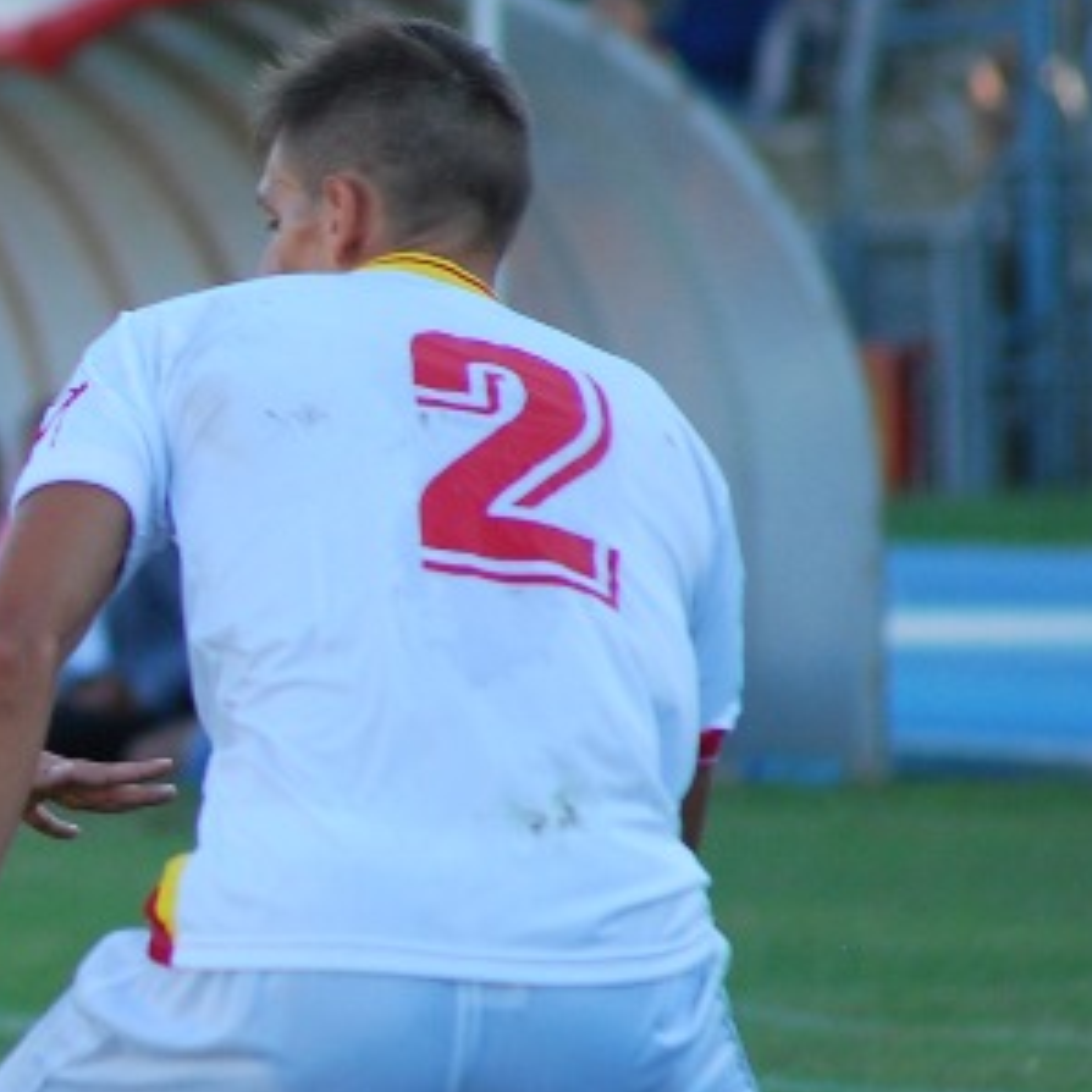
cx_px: -627
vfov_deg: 1.8
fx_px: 34441
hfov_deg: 1.8
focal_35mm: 965
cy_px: 797
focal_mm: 220
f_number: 5.3
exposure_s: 1/400
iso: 400
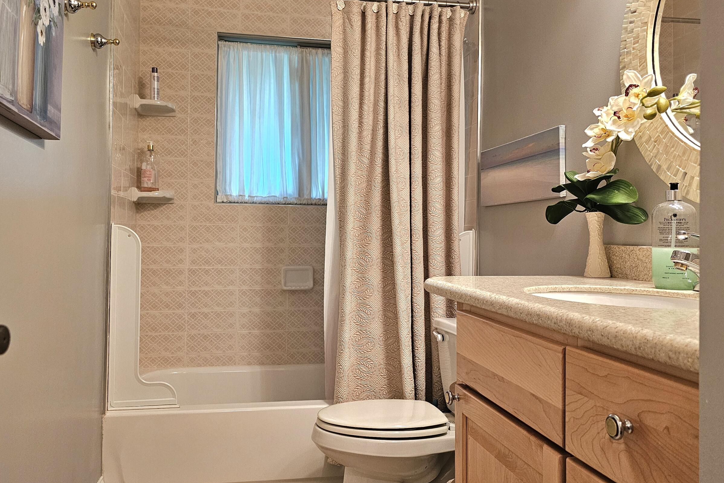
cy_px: 217
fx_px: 603
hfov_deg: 61.9
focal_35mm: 30
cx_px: 362
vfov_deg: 43.6
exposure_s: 1/120
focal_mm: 6.3
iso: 400
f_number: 1.7
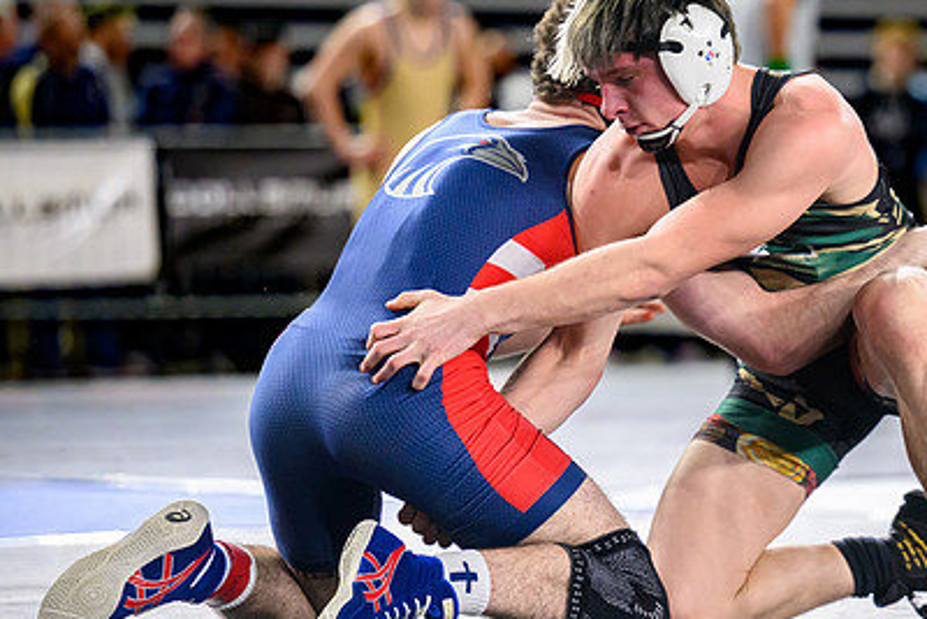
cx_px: 725
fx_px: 6929
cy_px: 262
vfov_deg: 5.1
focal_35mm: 269
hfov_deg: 7.6
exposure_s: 1/800
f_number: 2.8
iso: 3200
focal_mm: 145
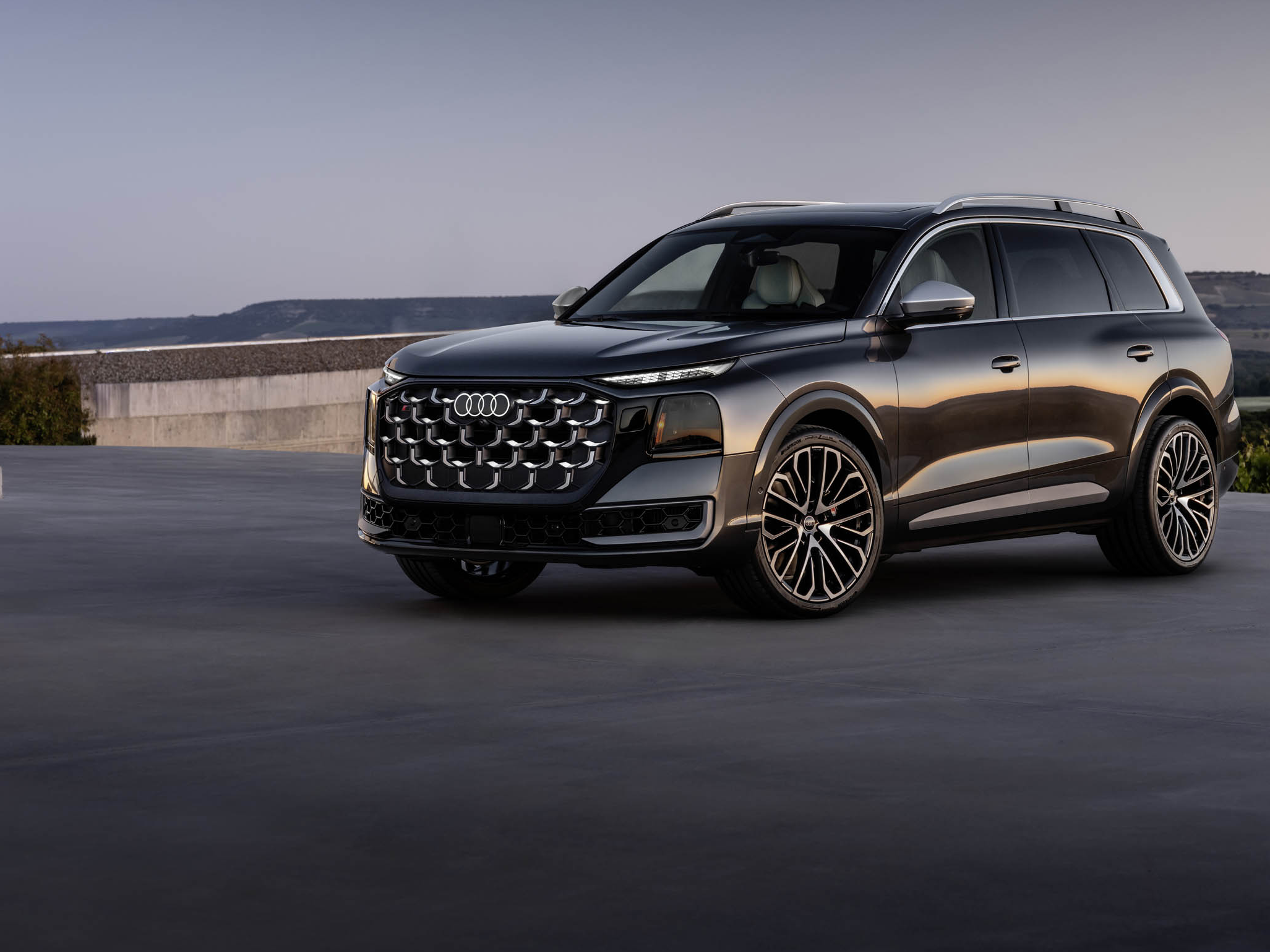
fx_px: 3191
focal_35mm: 87
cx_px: 598
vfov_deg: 16.9
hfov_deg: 22.5
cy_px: 341
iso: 800
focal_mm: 78
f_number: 7.1
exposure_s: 4
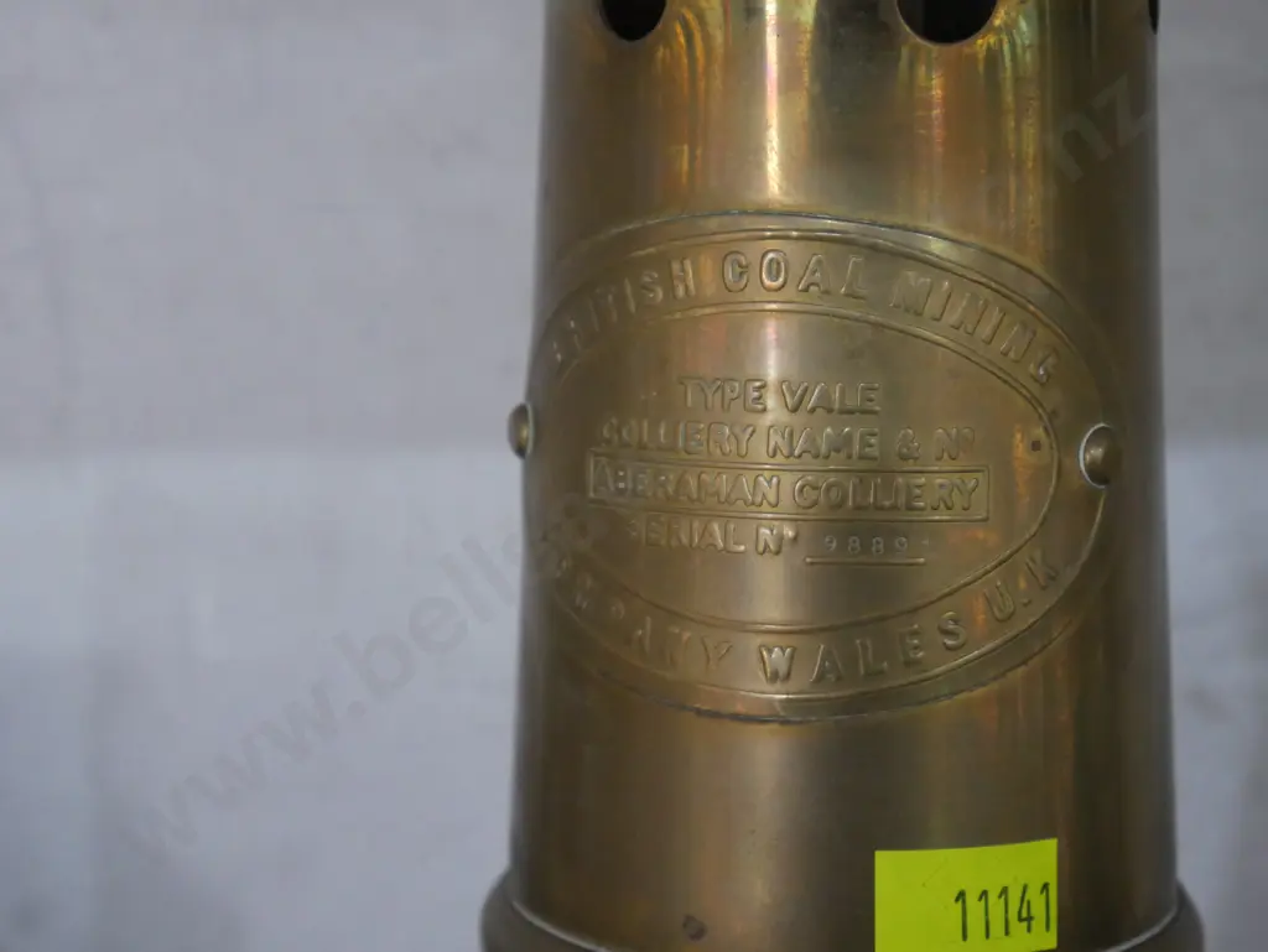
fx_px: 3078
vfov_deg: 17.6
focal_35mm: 84
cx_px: 634
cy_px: 476
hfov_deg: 23.3
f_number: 5.6
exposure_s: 1/30
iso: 3200
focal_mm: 42
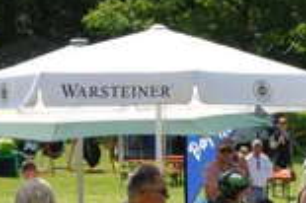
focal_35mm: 215
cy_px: 65
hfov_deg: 9.5
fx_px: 1826
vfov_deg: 6.4
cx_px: 342
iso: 200
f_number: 13
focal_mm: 28
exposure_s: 1/160
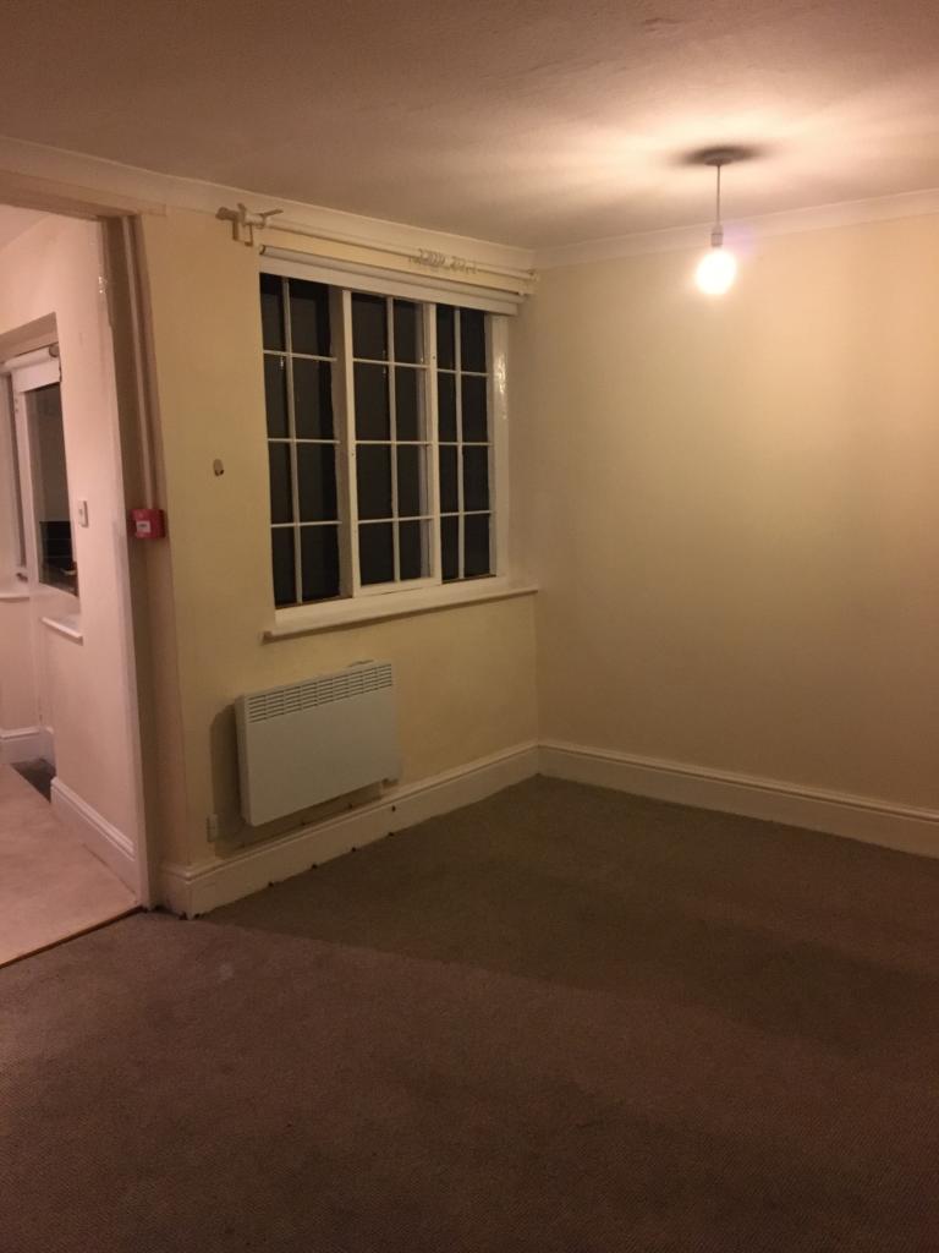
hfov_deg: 48.2
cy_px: 626
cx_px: 470
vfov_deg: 61.7
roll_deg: -0.2
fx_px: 1049
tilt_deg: -9.1
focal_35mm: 29
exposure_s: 1/17
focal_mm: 4.15
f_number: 2.2
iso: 320
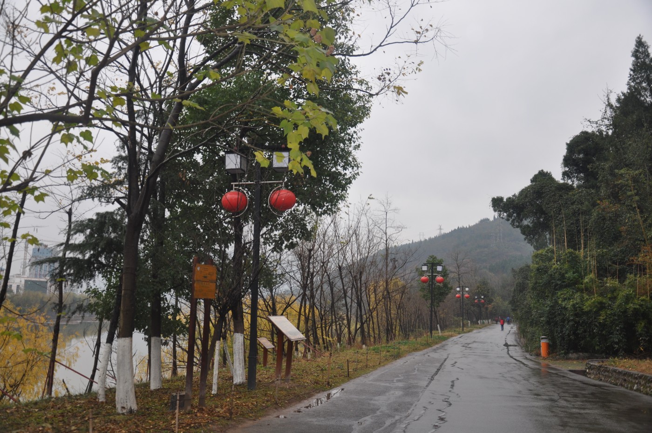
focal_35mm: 36
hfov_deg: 53.2
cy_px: 216
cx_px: 326
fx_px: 651
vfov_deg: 36.8
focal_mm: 24
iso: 220
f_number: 3.8
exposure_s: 1/200
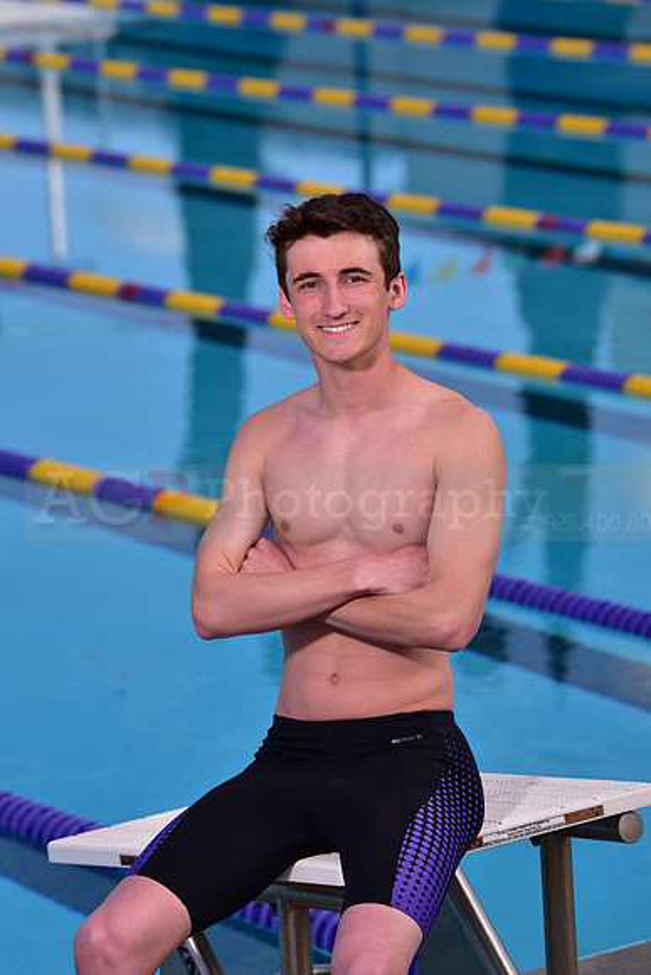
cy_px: 488
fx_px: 4066
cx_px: 326
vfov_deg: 13.7
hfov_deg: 9.2
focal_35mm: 150
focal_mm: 150
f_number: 6.3
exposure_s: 1/250
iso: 80
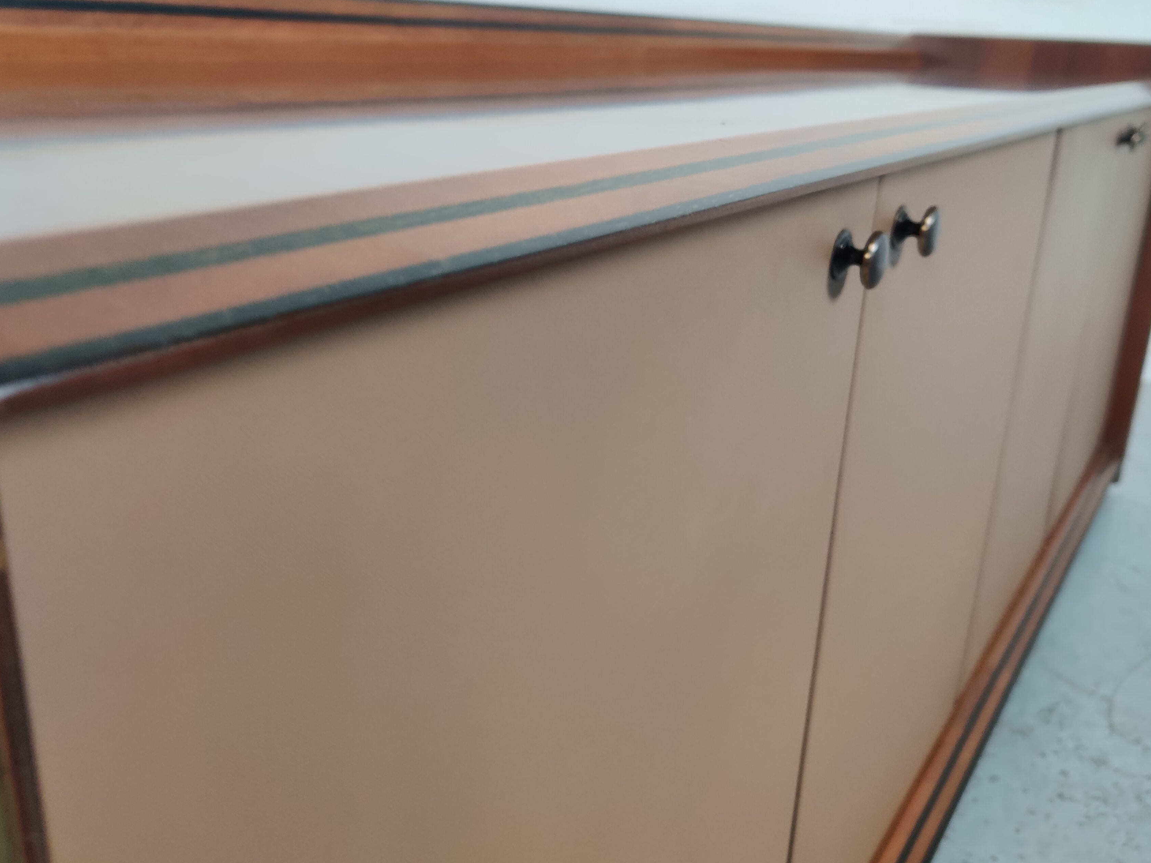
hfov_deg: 56.8
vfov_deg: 44.1
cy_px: 387
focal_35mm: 32
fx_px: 1064
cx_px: 593
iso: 125
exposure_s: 1/50
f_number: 1.65
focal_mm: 4.75
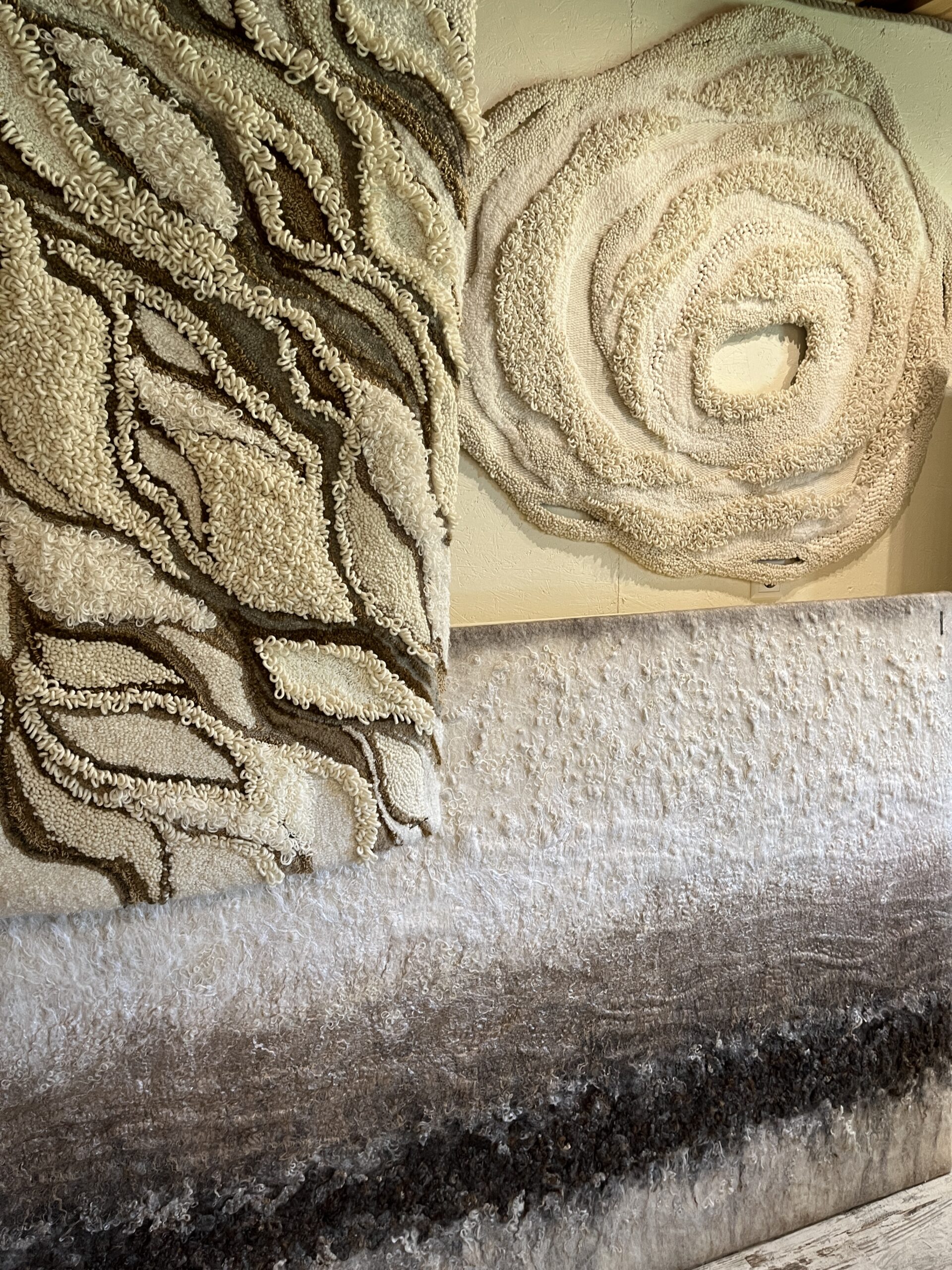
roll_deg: -0.3
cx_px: 476
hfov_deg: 53.1
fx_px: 953
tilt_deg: -9.7
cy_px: 635
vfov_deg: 67.3
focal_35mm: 26
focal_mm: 5.1
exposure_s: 1/50
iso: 125
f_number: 1.6
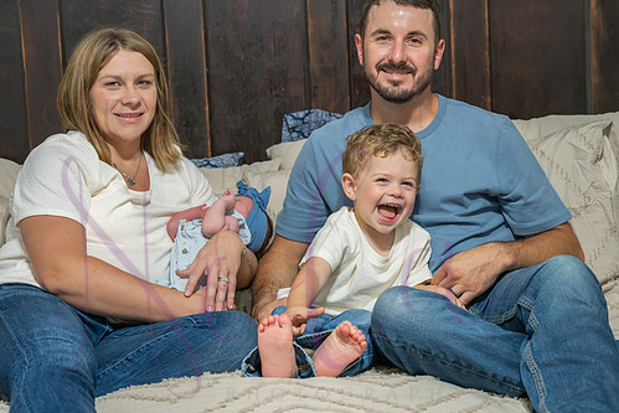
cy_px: 168
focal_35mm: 63
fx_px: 1083
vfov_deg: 21.6
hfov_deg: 31.8
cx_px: 262
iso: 3200
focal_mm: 52
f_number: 4
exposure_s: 1/320
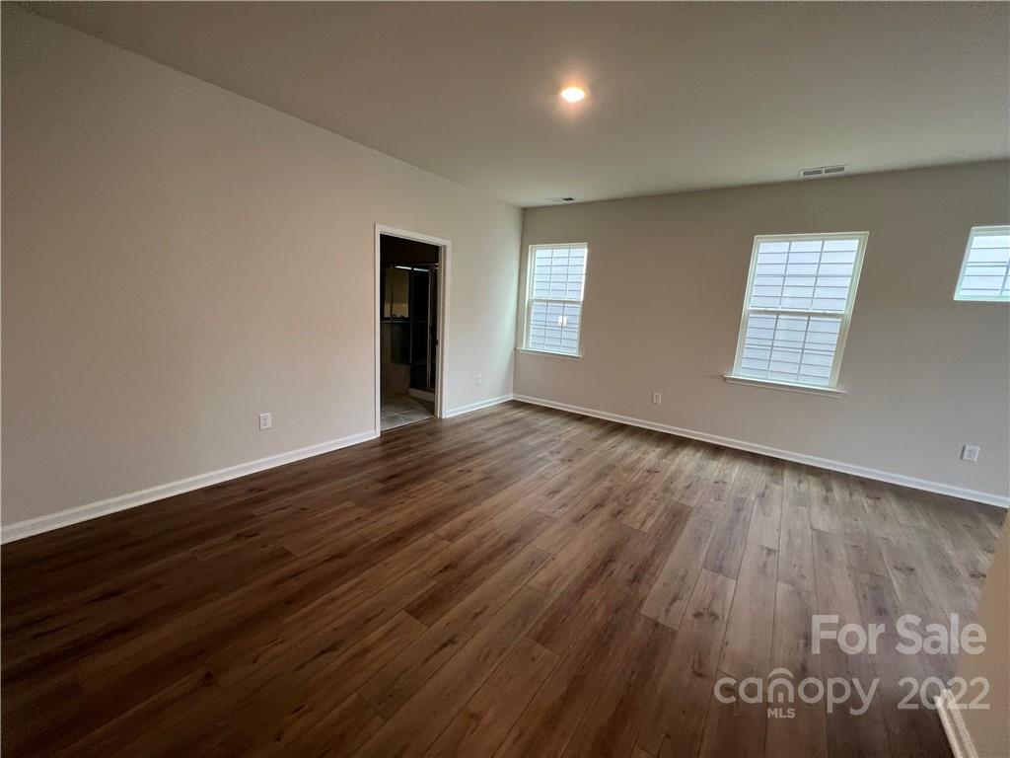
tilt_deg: -9.6
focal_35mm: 13
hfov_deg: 106.2
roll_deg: -2.3
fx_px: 379
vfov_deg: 89.9
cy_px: 379
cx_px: 505
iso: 200
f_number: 1.8
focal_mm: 1.57
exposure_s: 1/60
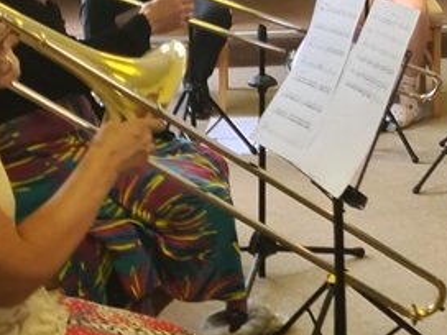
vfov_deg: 14.8
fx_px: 1265
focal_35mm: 98
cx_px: 603
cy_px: -2
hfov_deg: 18.4
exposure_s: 1/50
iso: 125
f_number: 1.8
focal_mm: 5.4
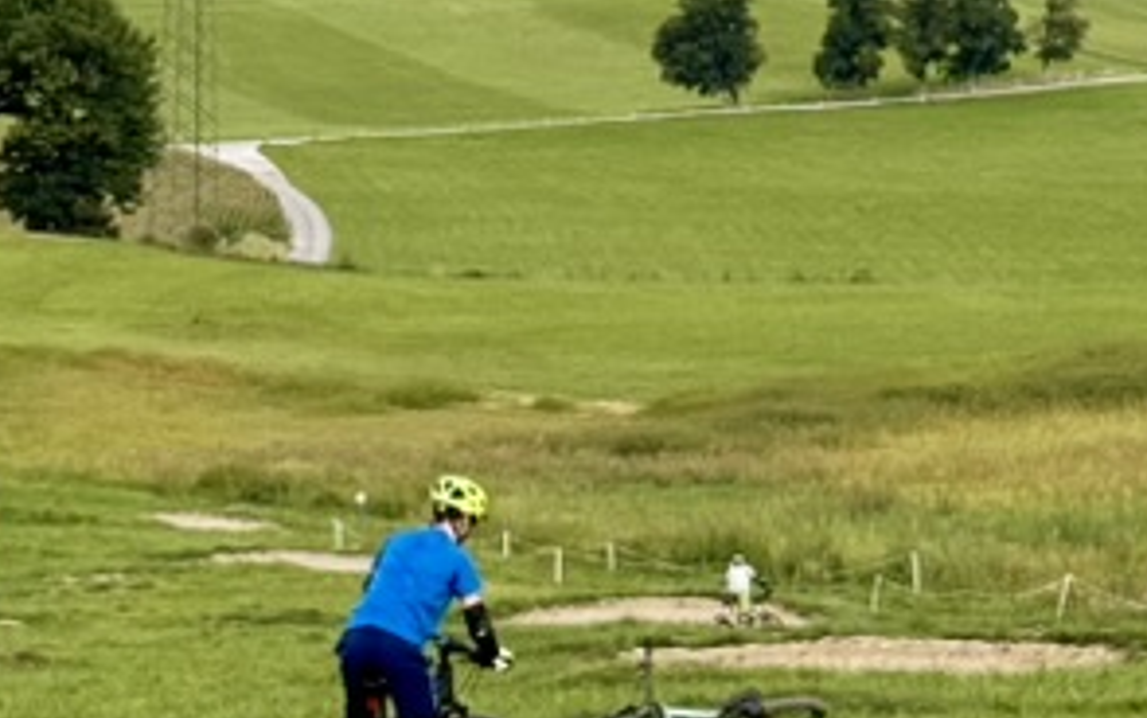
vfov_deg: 7.3
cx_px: 261
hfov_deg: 11.8
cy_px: -363
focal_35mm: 177
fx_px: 5535
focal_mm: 6.76
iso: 64
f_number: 1.78
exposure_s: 1/4098
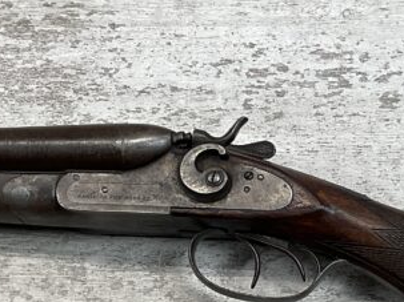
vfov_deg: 15.0
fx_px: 1143
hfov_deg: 19.8
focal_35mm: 98
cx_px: 325
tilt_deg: -69.8
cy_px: 254
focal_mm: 3
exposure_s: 1/167
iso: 16
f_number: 1.8
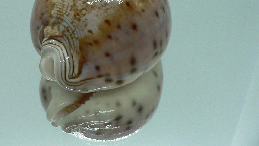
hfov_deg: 43.6
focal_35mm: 47
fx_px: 323
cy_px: 31
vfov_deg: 25.0
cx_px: 110
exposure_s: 1/60
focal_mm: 4.6
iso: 80
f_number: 2.8
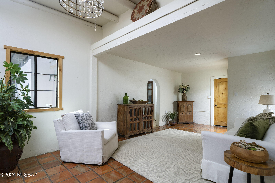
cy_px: 92
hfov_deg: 96.7
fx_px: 122
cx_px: 138
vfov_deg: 73.7
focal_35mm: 16
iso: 200
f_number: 7.1
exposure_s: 1/125
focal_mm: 16
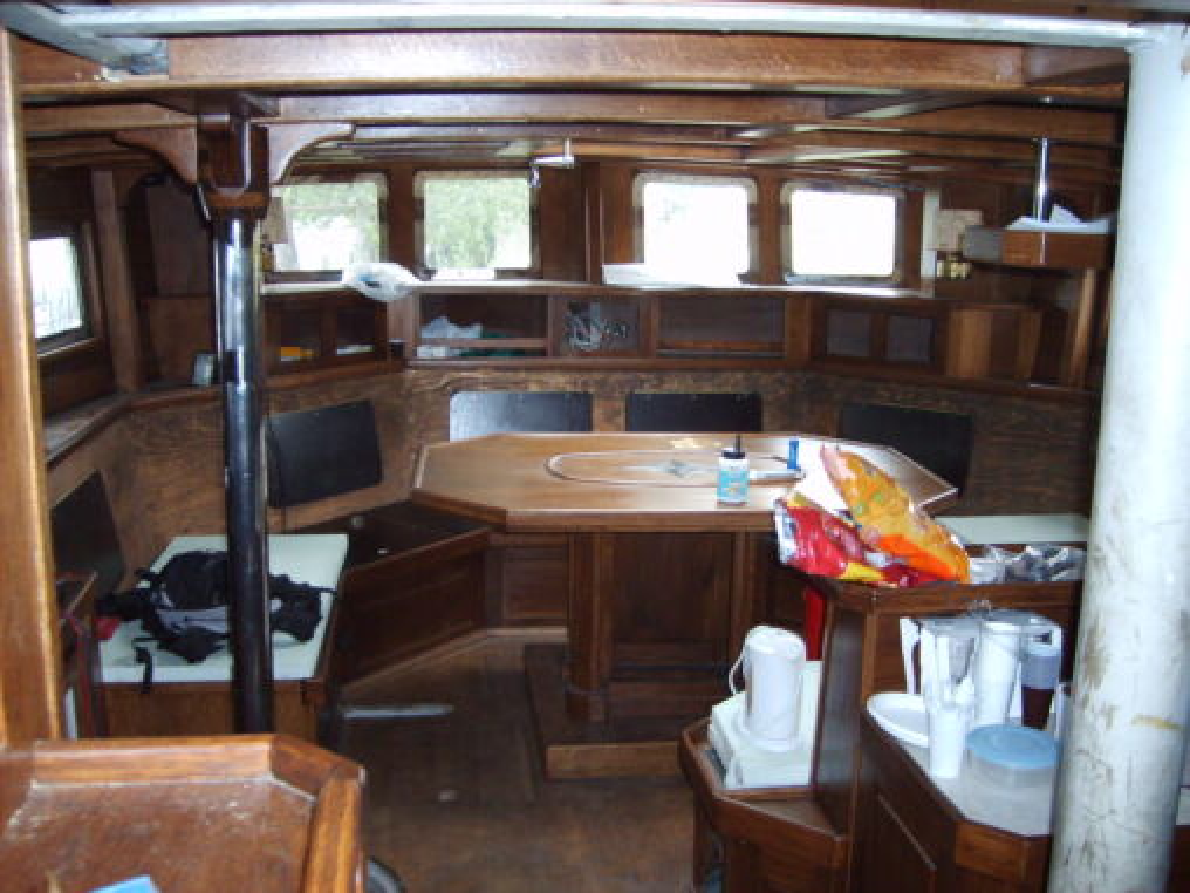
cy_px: 446
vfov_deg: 40.7
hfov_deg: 52.6
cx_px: 595
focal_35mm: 35
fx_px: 1203
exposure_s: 1/45
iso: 146
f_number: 2.8
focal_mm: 5.8
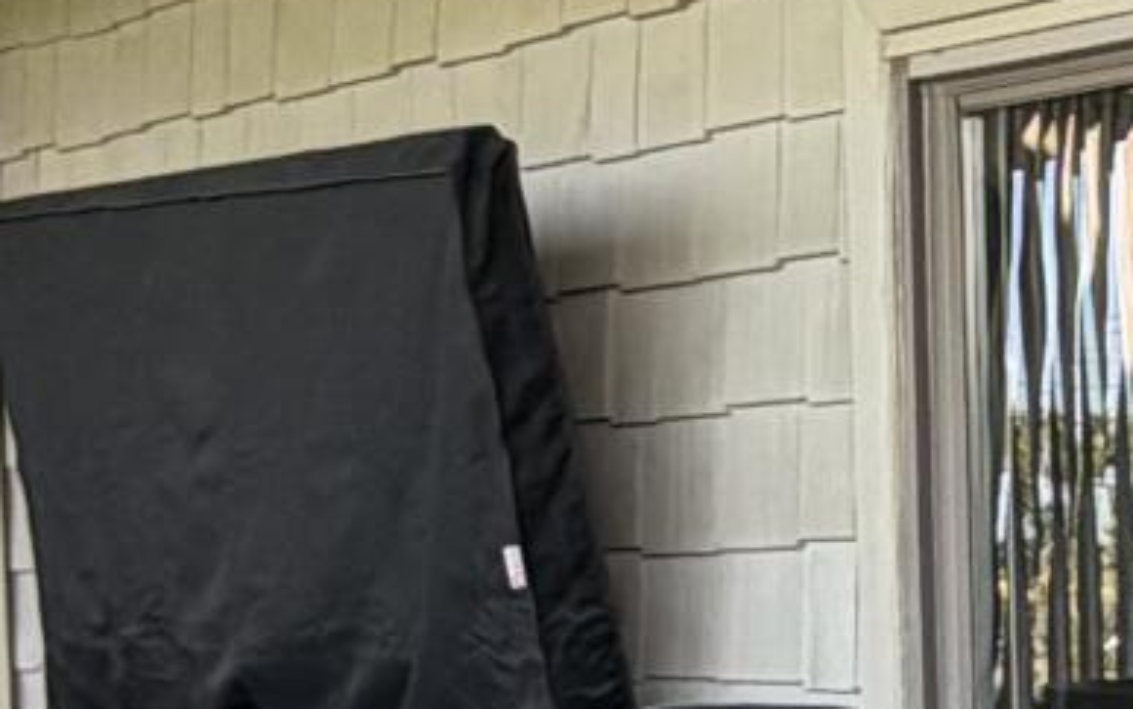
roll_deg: +0.8
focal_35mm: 115
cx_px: 925
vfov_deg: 11.2
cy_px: 814
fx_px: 3551
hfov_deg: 18.0
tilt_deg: -3.6
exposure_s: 1/143
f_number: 2.2
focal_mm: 2.22
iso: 64
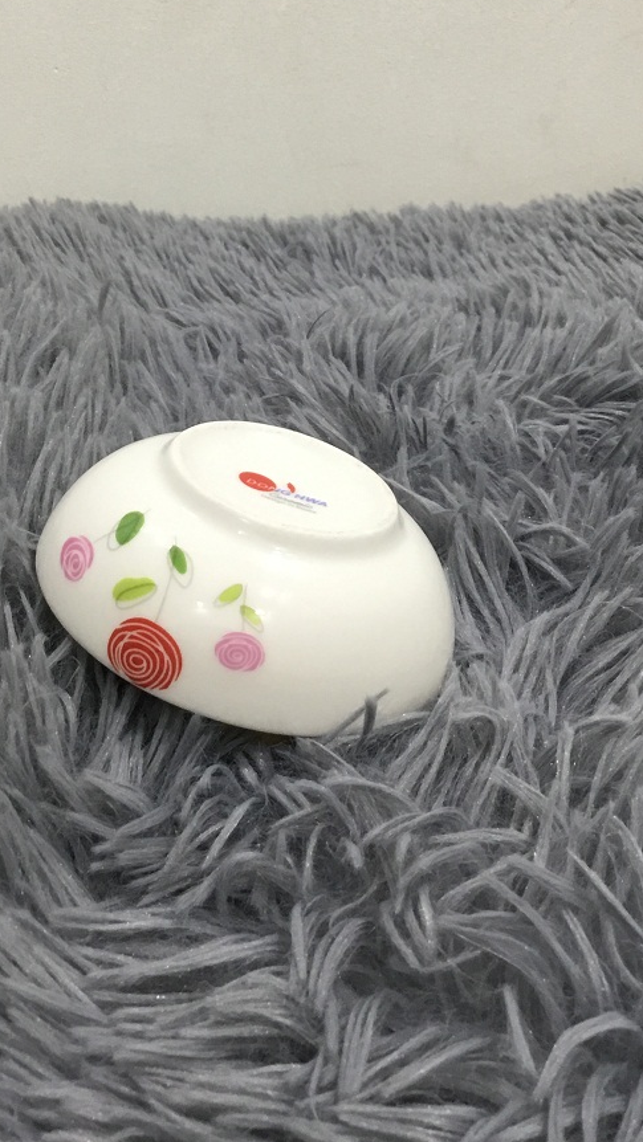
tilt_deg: -14.4
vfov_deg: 42.9
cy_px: 351
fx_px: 1424
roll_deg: +1.3
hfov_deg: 25.4
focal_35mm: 47
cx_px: 272
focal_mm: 3.3
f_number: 2.4
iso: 125
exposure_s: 1/33
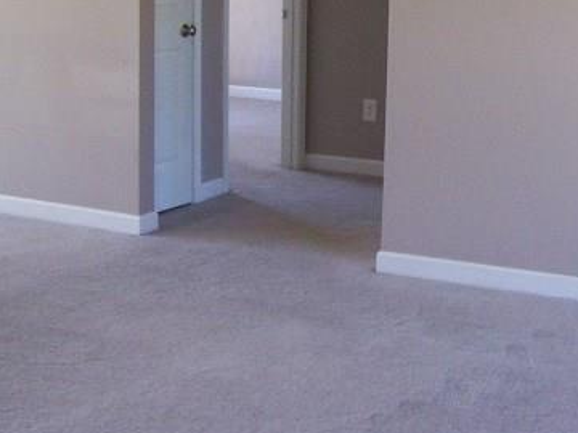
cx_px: 384
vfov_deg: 18.3
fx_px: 1336
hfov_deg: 24.3
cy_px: 116
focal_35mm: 80
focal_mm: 6
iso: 200
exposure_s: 1/73.2
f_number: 2.7
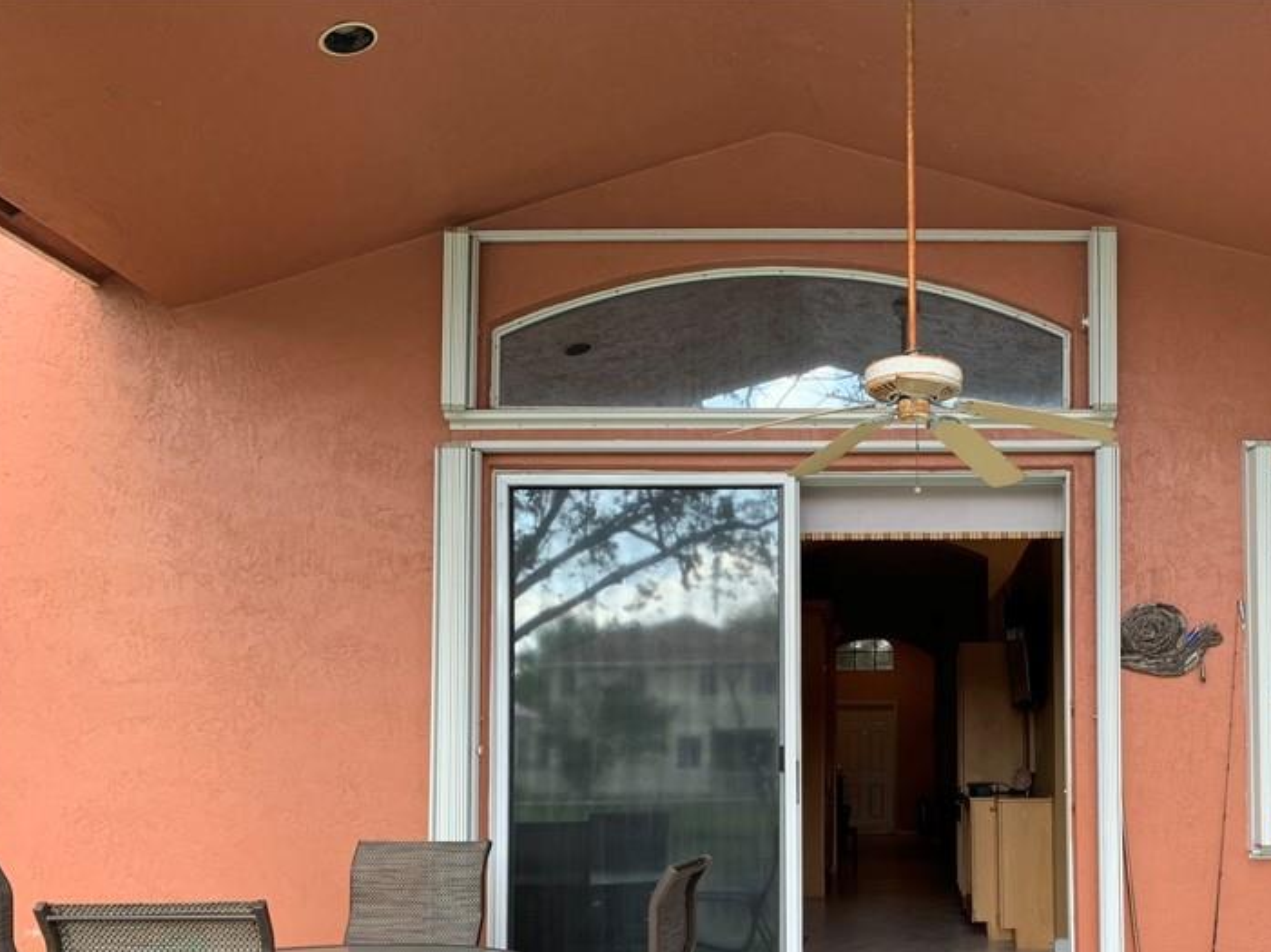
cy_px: 691
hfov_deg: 47.6
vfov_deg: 37.0
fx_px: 1395
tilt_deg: +2.6
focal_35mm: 38
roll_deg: +0.7
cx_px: 916
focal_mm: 4.25
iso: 25
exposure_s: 1/171
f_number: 1.8
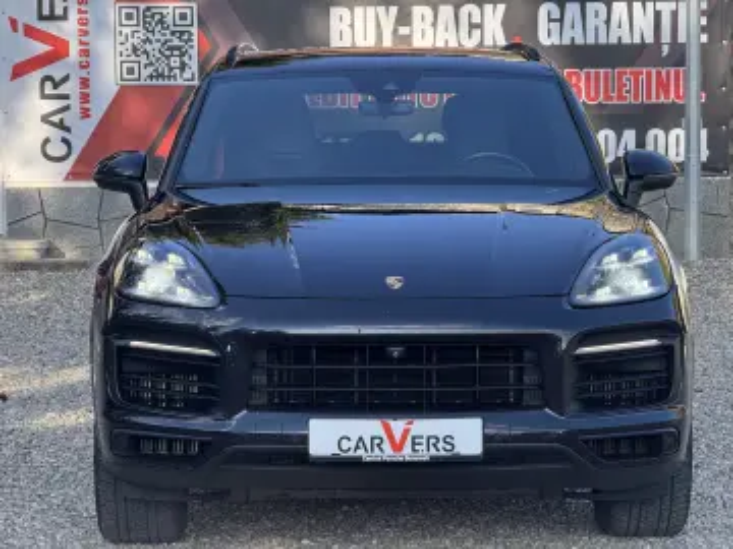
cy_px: 274
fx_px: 2541
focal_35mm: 120
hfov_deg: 16.4
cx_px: 366
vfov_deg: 12.3
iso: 50
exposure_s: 1/201
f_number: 2.8
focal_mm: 15.66
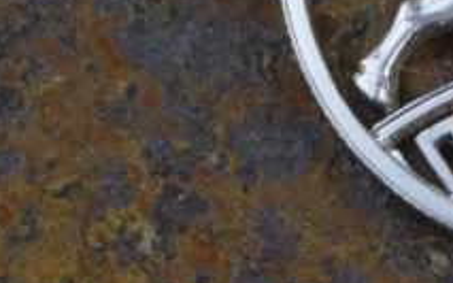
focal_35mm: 224
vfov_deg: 5.8
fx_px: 2765
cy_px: -81
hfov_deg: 9.2
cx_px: 595
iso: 500
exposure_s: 1/8
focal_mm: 52
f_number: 36
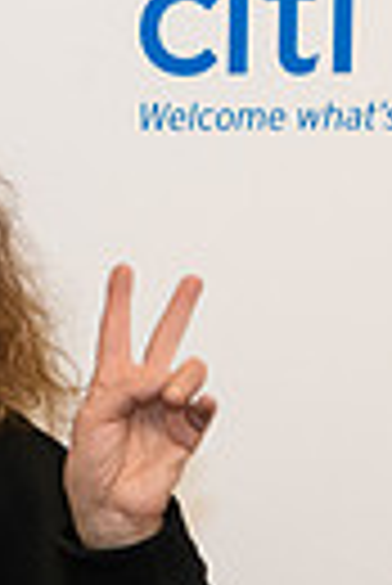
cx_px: -453
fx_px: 4903
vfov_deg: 6.8
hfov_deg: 4.5
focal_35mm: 301
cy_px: 578
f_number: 4
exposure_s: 1/125
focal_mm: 55
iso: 800
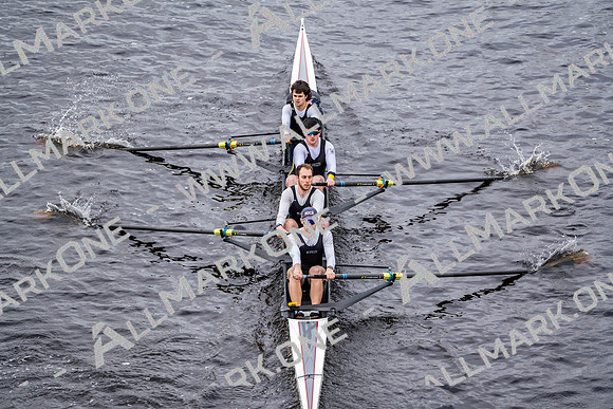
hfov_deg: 10.3
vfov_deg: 6.9
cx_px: 306
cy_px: 204
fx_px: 3406
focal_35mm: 200
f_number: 2.8
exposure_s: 1/2000
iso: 250
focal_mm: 200
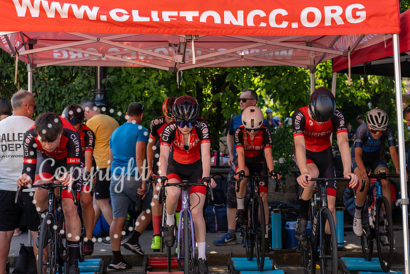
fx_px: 854
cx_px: 205
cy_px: 137
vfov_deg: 18.2
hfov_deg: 27.0
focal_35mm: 75
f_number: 4.5
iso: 160
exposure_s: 1/500
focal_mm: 75
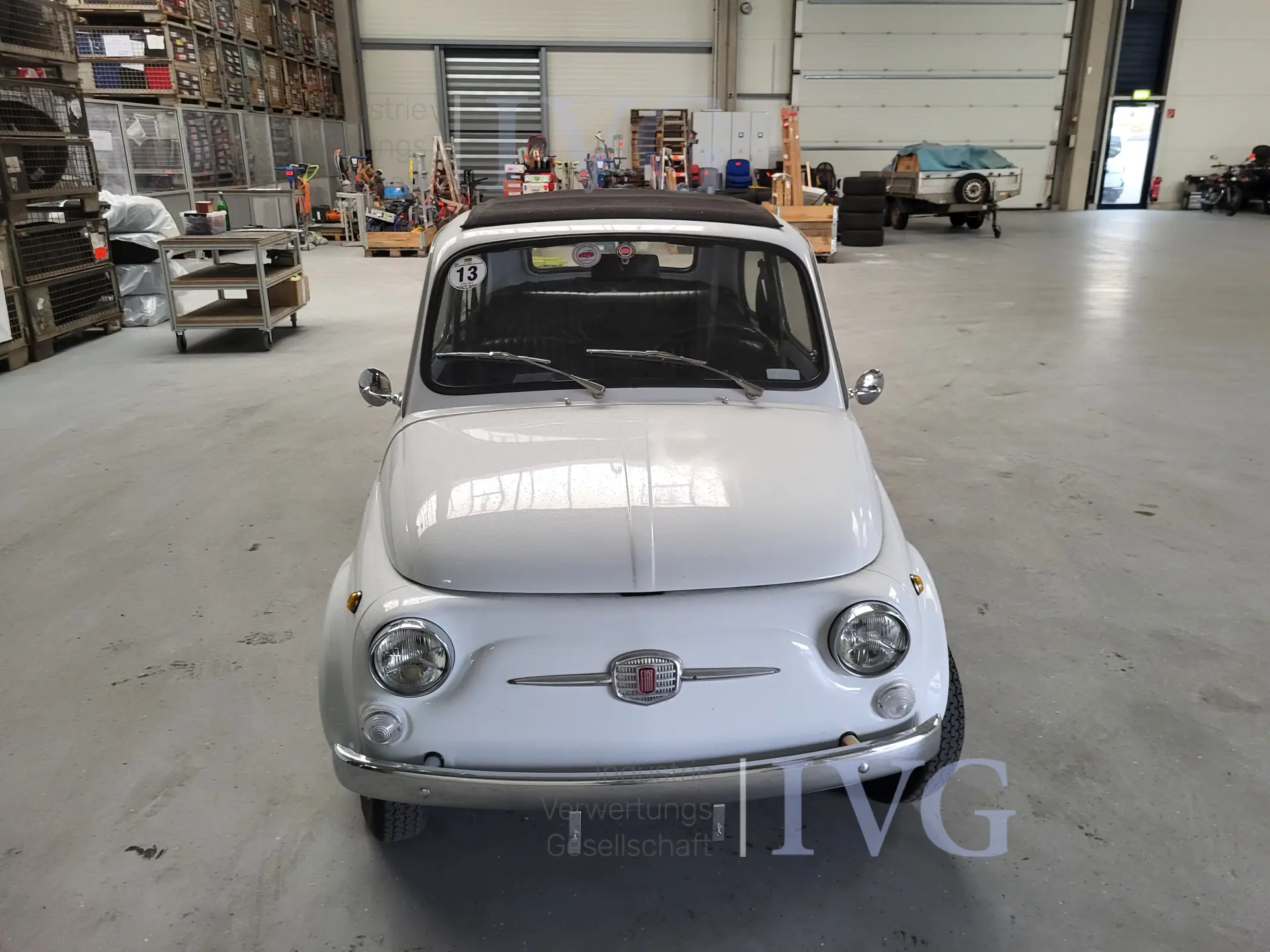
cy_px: 476
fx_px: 954
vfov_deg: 53.1
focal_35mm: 26
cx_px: 635
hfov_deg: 67.3
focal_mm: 5.4
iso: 250
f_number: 1.8
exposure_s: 1/100
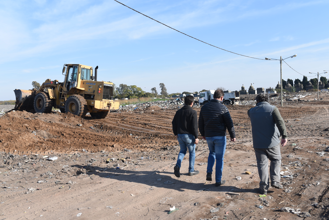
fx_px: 320
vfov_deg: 37.9
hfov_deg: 54.4
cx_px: 164
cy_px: 110
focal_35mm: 35
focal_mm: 35
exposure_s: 1/800
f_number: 5.6
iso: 200
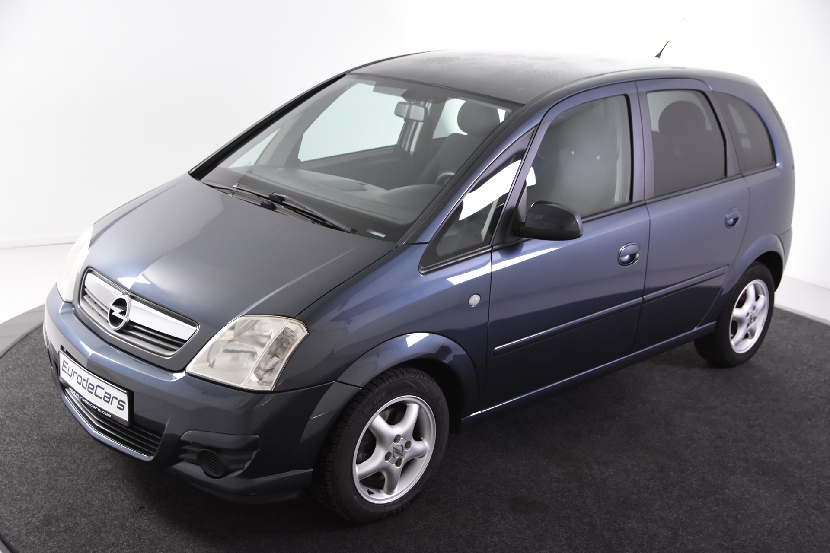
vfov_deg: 31.9
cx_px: 415
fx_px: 968
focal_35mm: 42
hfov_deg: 46.4
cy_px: 276
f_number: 4.5
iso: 1600
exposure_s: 1/80
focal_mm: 28
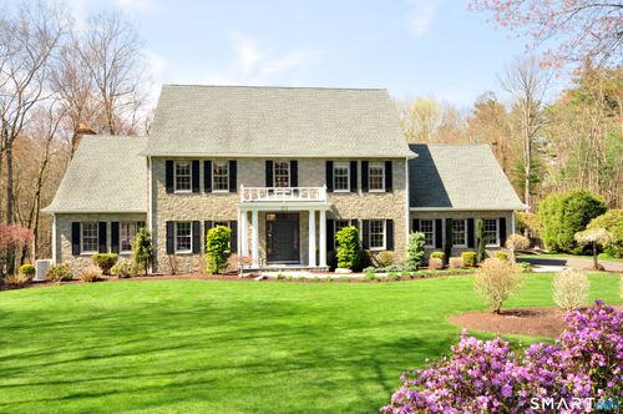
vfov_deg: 43.5
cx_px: 312
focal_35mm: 30
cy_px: 207
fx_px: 518
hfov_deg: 62.0
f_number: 8
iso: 400
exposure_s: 1/250
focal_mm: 20
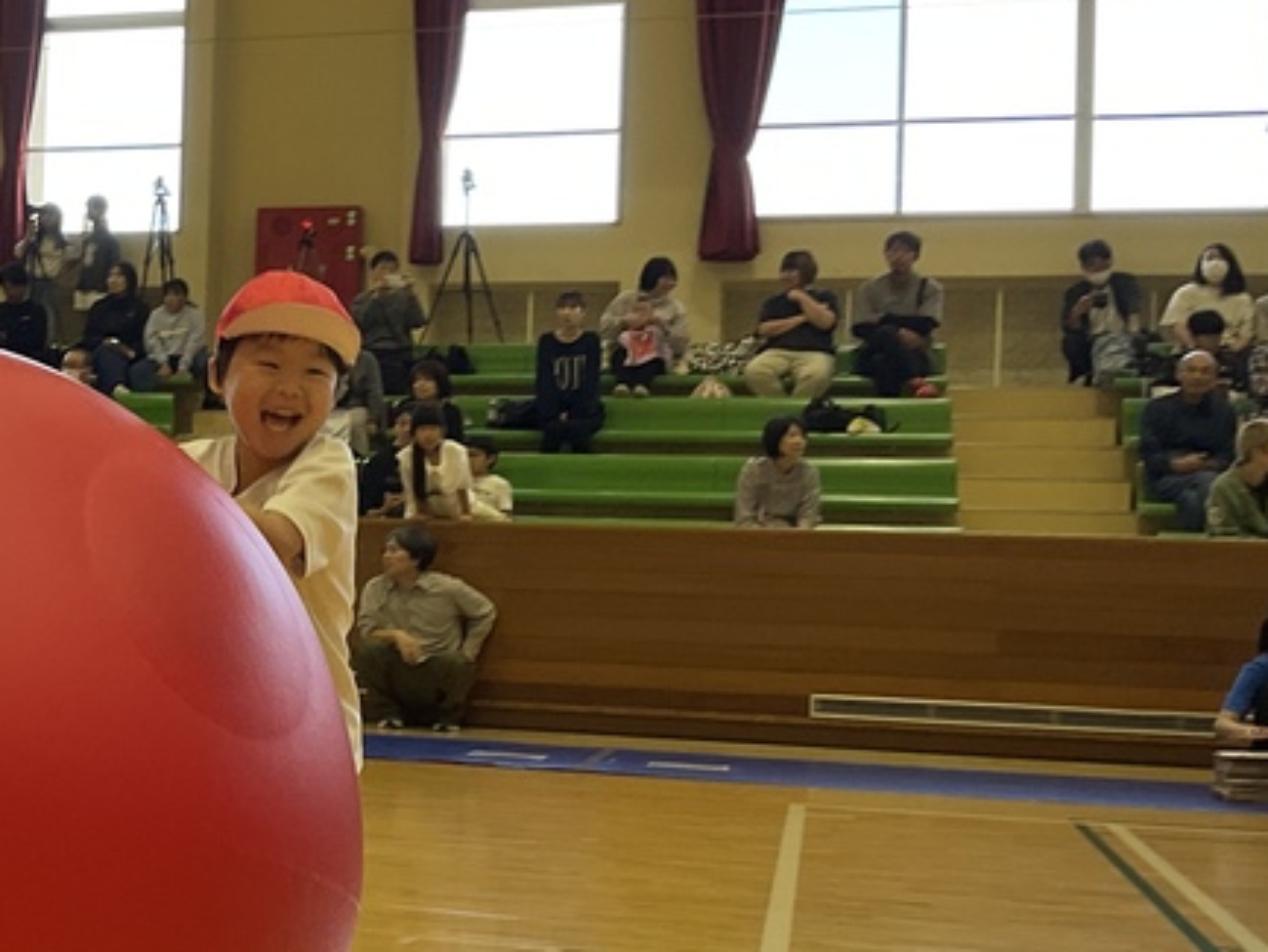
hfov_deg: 27.0
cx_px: -53
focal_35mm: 67
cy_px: 545
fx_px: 2455
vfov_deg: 21.9
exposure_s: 1/122
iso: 32
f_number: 1.8
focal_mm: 3
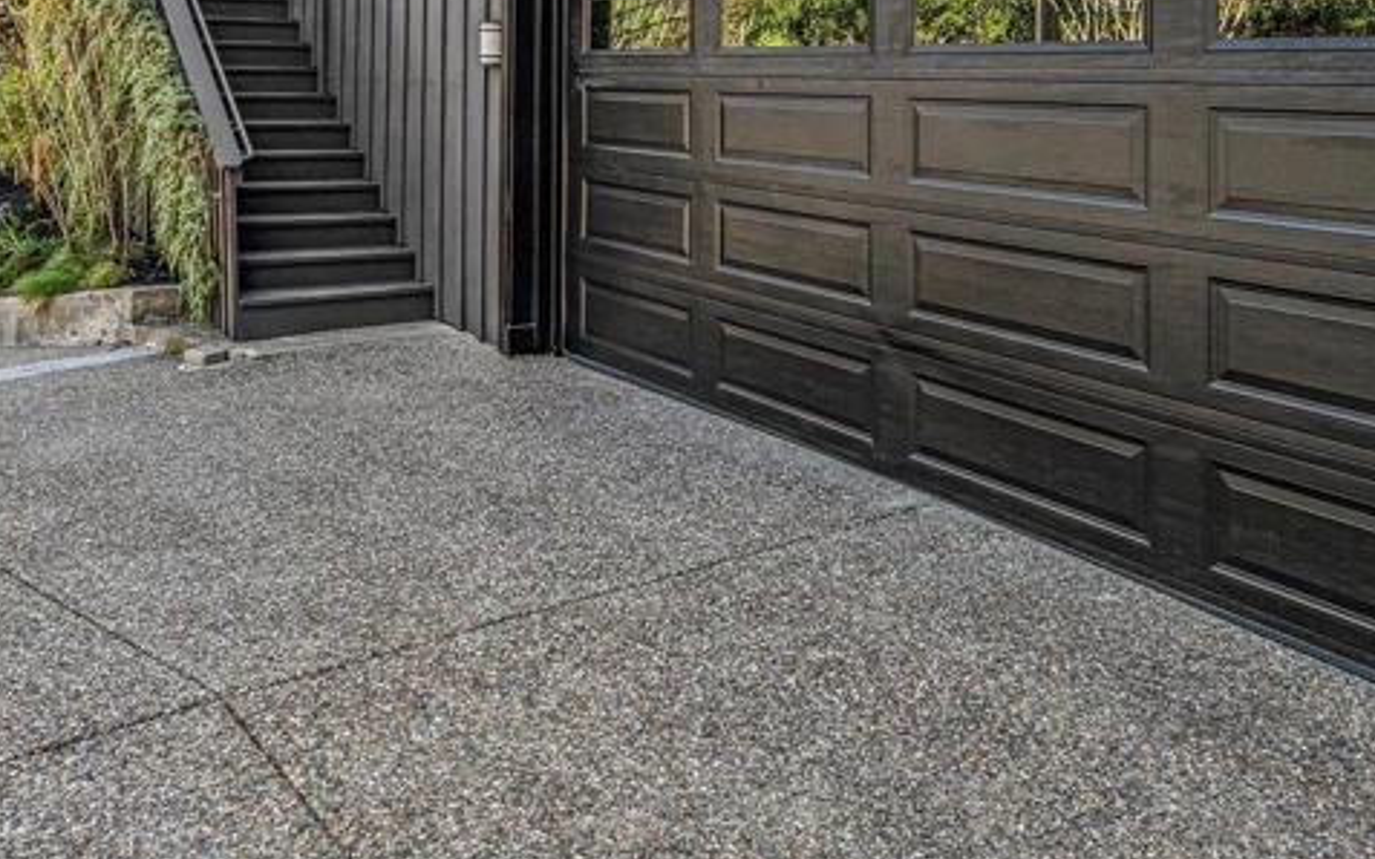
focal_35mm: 35
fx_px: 1311
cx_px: 571
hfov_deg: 55.0
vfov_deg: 33.4
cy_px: 14
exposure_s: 1/60
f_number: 11
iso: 64
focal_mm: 16
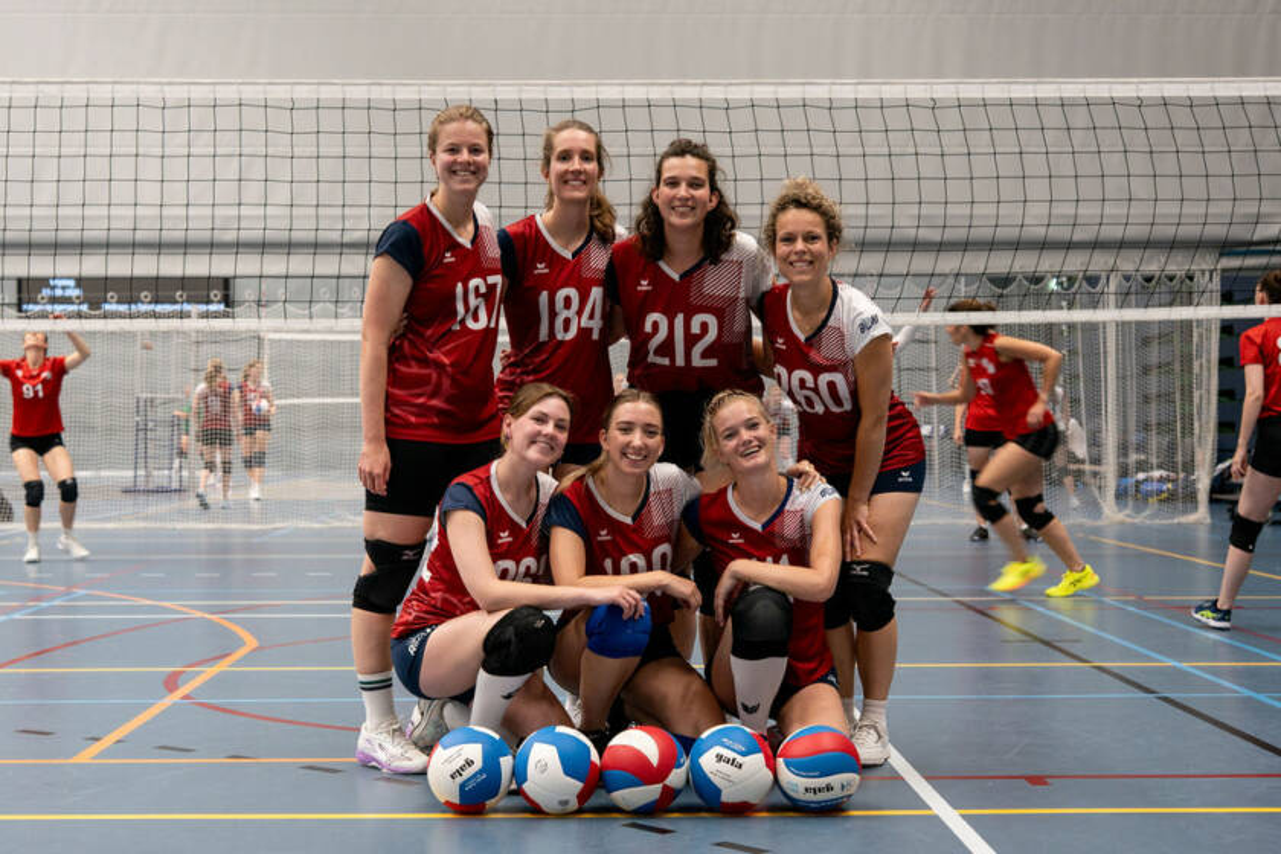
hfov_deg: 35.1
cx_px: 618
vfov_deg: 23.8
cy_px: 442
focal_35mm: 57
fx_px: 2025
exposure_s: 1/100
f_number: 4
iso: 250
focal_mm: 50
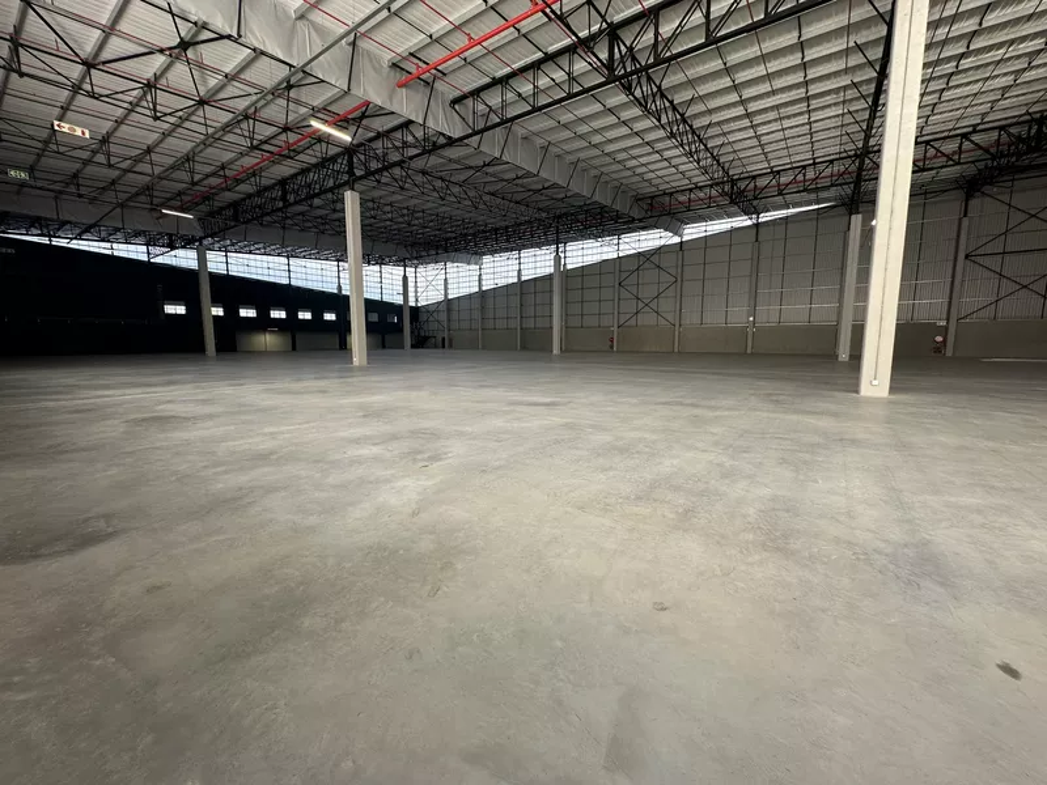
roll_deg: +0.3
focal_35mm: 14
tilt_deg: -7.2
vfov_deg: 85.7
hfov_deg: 102.1
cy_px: 392
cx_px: 524
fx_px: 423
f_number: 2.2
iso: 50
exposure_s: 1/99
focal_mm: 2.22
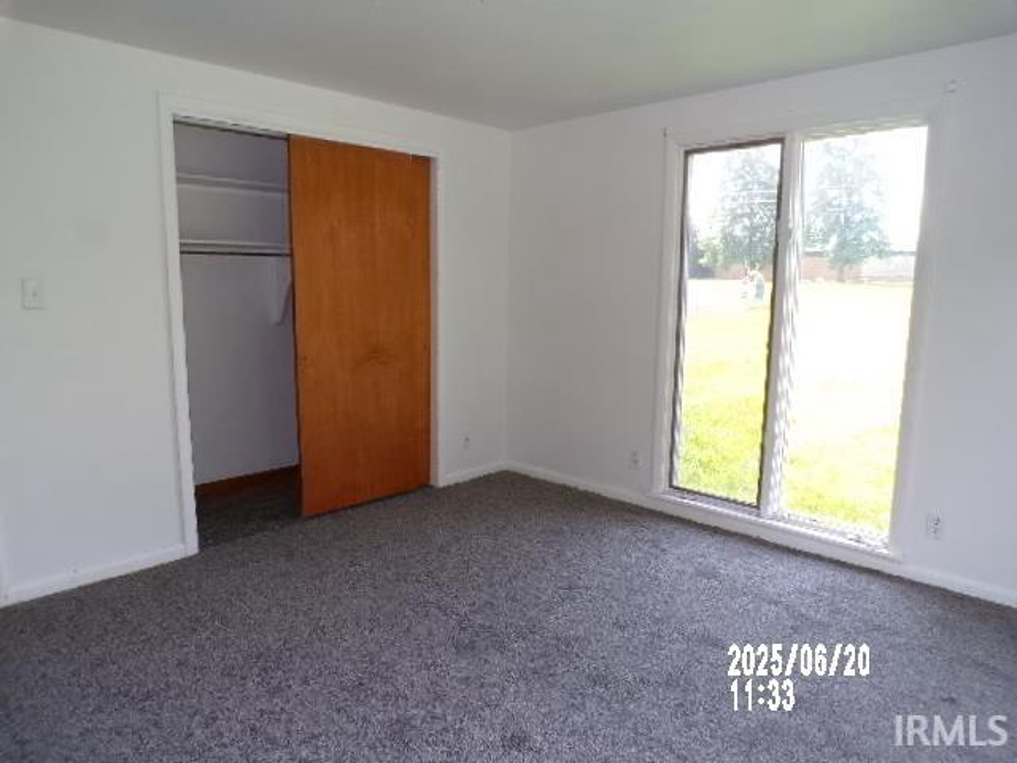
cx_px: 508
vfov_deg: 56.8
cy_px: 382
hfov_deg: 71.6
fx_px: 705
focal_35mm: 24
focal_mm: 4.3
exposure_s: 1/80
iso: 200
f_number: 4.4
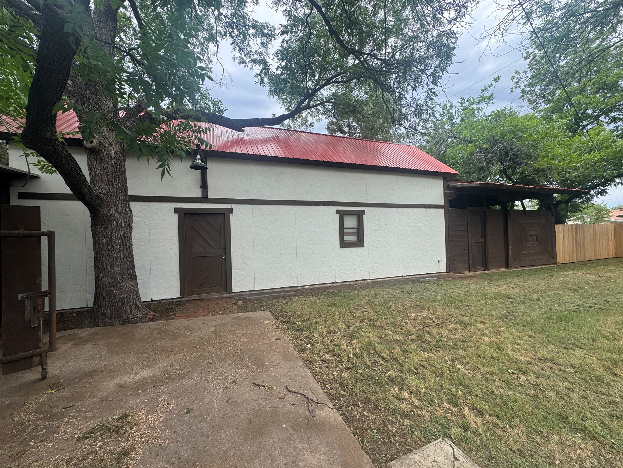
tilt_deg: +0.4
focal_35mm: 14
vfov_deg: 85.7
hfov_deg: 102.1
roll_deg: +1.7
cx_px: 312
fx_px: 252
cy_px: 234
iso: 40
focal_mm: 2.22
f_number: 2.2
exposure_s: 1/425
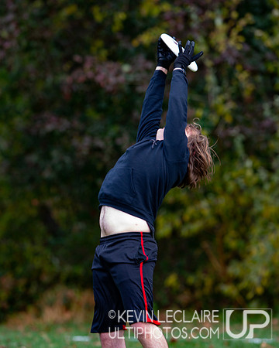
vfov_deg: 3.4
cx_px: 119
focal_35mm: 563
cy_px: 174
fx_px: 5816
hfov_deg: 2.7
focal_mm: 400
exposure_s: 1/640
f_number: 4
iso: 800
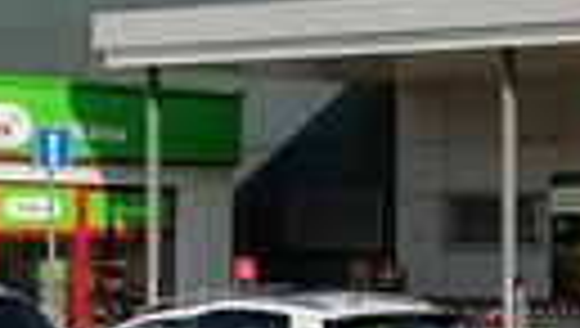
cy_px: 292
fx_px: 3034
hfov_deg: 10.1
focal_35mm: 197
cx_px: 1151
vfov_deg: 6.2
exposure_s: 1/2114
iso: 50
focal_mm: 5.3
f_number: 1.8
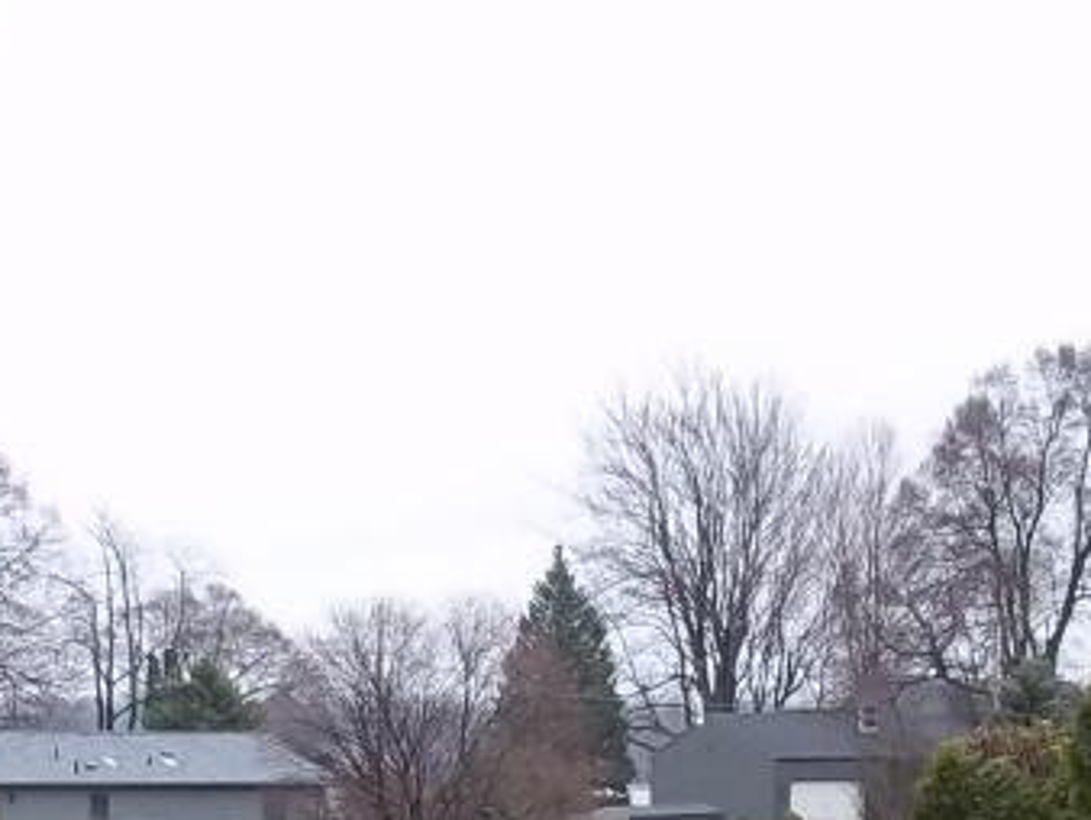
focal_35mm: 109
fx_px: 3438
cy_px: 1062
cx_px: 526
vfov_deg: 13.1
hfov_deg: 18.0
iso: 80
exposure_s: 1/160
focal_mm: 6.5
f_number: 3.1
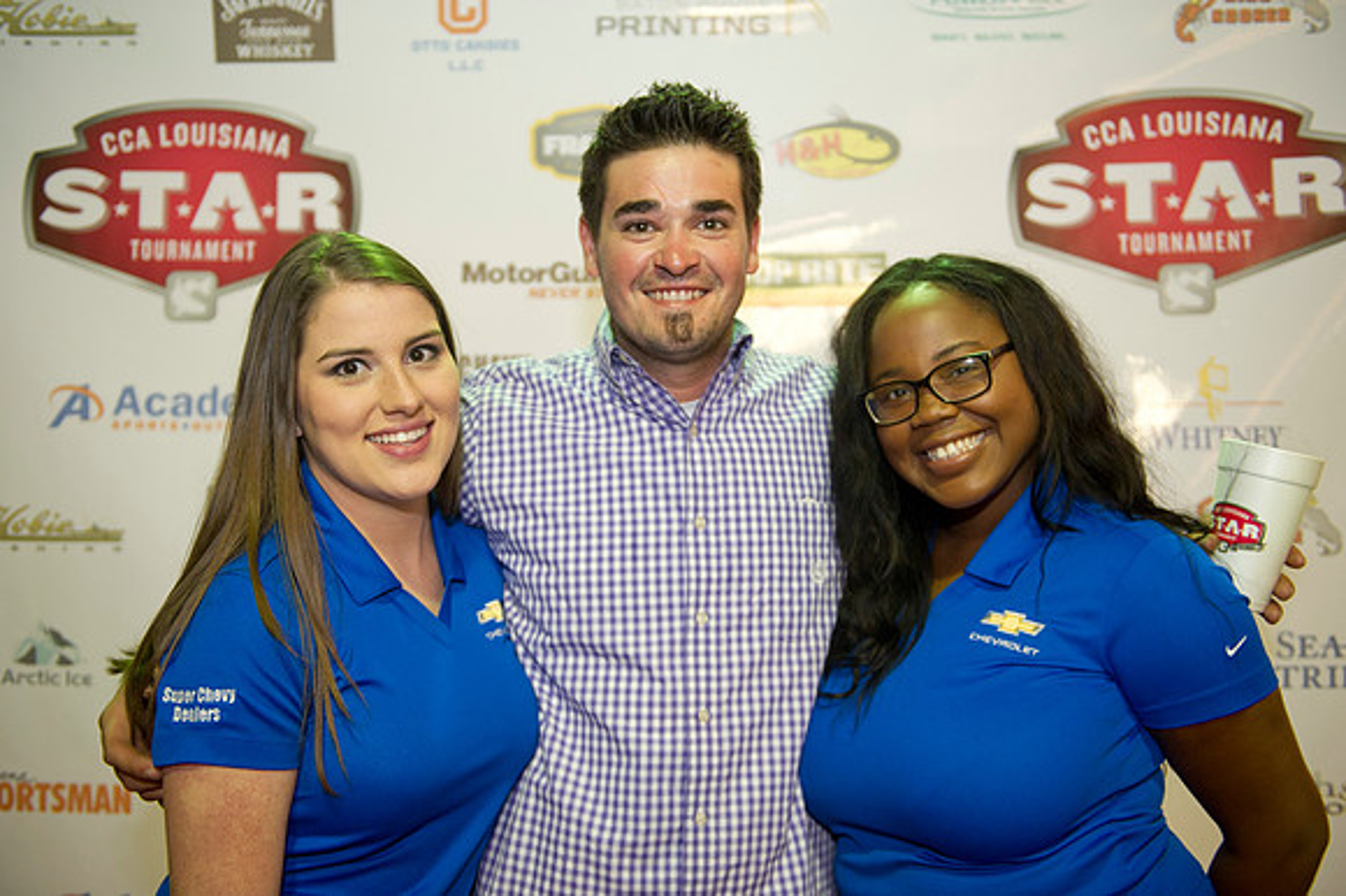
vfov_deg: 35.0
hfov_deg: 50.7
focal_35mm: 38
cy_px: 448
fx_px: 1420
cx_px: 673
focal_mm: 38
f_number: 2.8
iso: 1250
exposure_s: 1/60
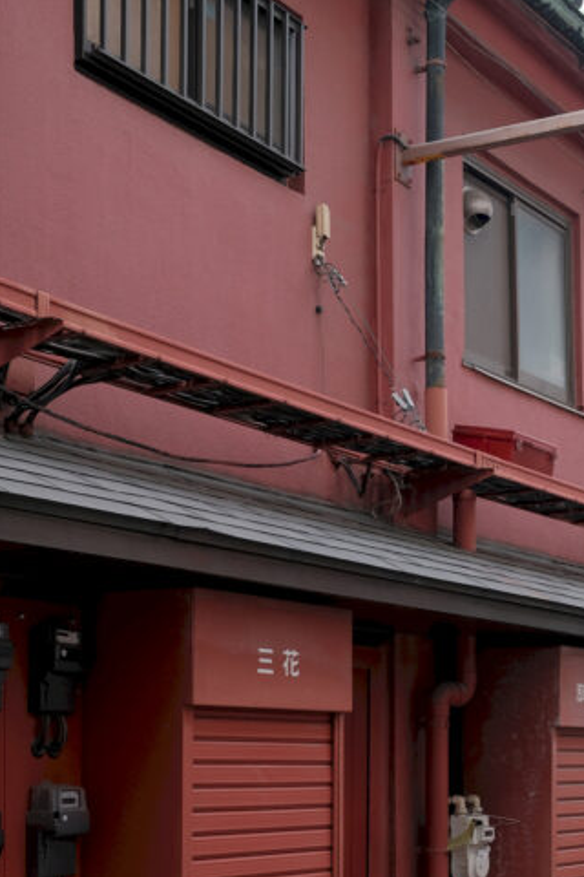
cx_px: 482
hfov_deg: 22.3
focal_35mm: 60
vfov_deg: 32.4
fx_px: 1460
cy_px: 713
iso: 200
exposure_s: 1/60
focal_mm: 24.3
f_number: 5
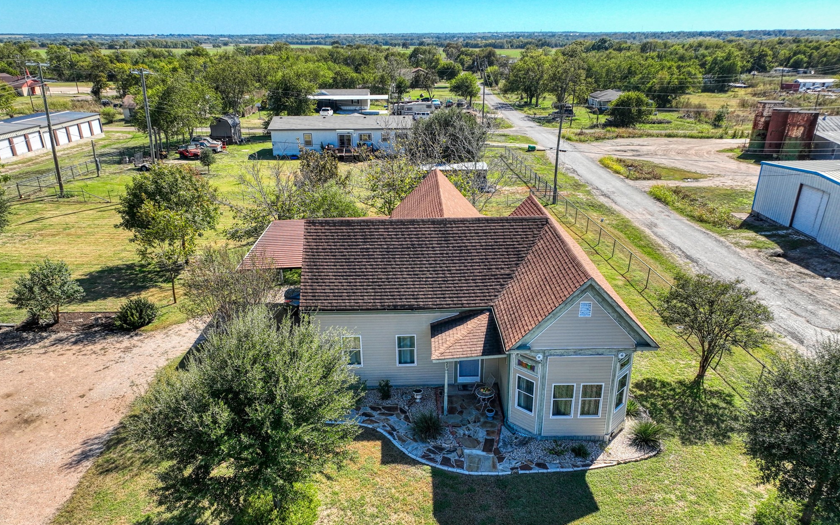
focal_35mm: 26
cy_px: 316
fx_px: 595
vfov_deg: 47.3
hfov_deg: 70.4
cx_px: 426
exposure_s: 1/2000
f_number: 2.8
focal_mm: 12.3
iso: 210
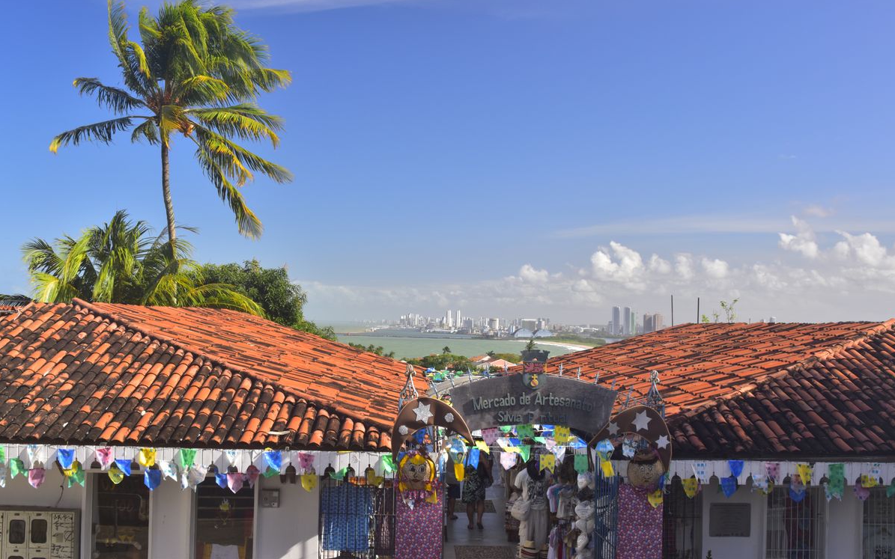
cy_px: 260
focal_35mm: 45
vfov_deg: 28.9
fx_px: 1086
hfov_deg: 44.8
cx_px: 448
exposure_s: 1/60
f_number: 13
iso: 100
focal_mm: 29
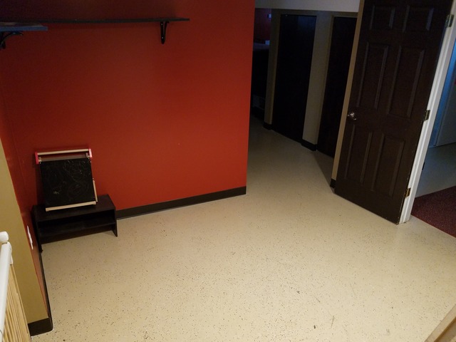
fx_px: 343
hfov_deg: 67.3
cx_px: 228
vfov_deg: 53.1
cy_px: 171
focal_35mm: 26
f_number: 1.7
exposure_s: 1/20
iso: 250
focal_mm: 4.2
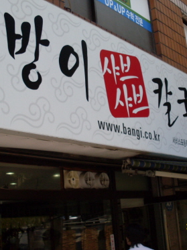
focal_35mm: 51
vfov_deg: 37.5
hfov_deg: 28.4
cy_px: 125
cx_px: 113
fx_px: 368
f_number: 2.8
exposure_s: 1/500
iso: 80
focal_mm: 6.3
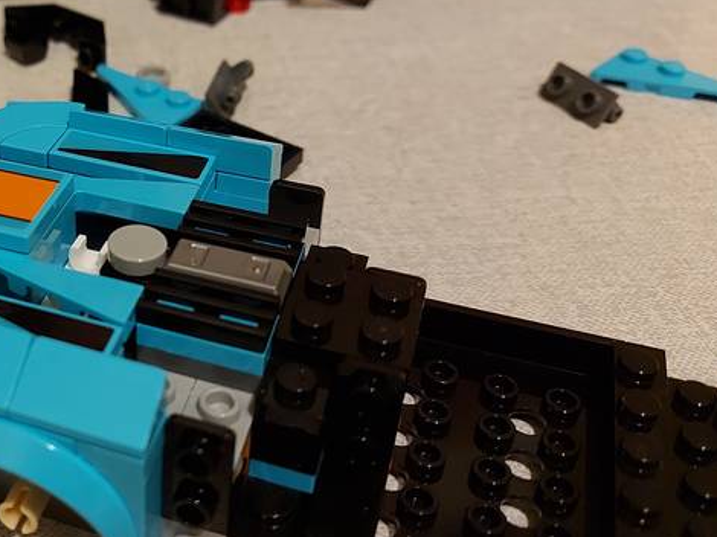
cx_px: 56
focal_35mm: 46
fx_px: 952
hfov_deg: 38.1
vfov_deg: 31.3
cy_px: 182
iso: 250
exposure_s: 1/25
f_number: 1.8
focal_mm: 5.23
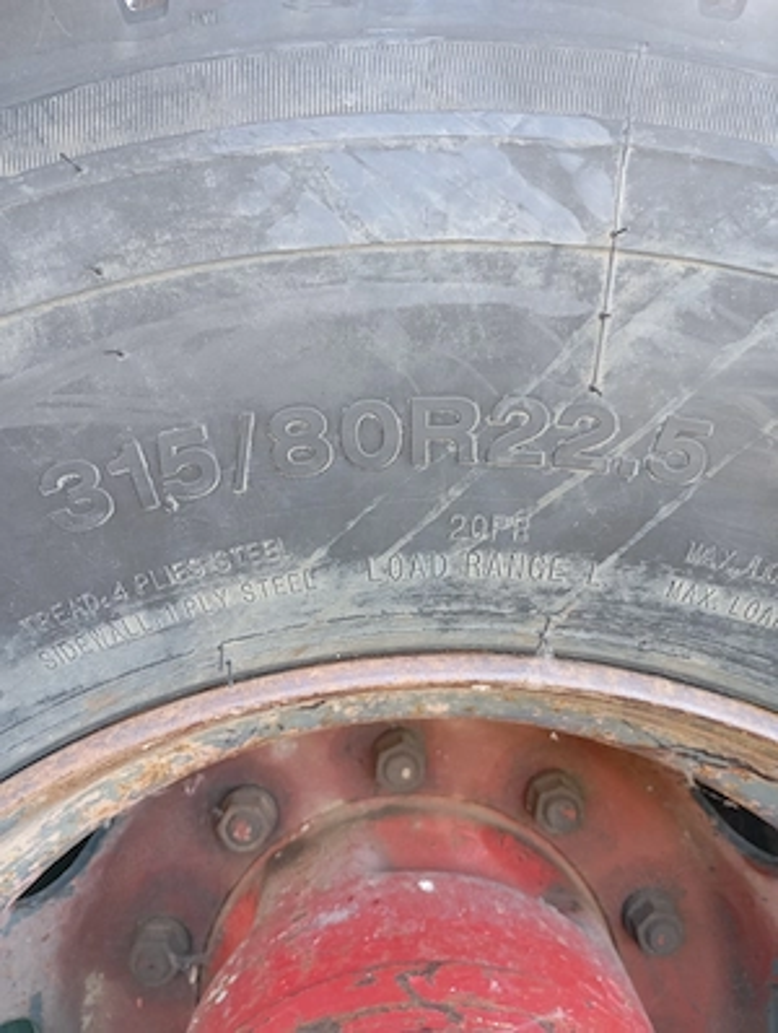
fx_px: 836
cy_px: 516
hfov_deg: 49.9
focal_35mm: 28
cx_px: 389
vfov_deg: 63.4
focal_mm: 4.27
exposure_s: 1/33.3
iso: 352
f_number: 1.8
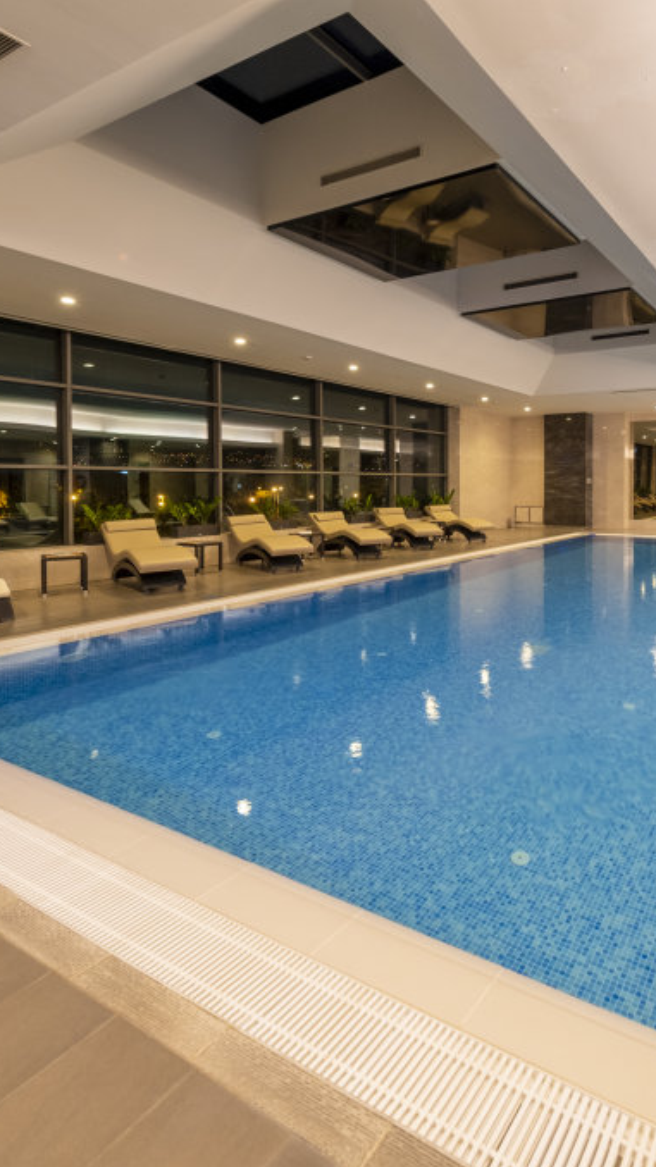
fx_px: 588
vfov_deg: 89.6
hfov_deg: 54.8
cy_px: 586
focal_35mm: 19
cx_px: 513
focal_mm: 8
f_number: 4.5
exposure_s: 1/2
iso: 250
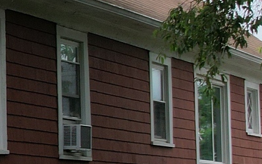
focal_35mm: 173
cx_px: -343
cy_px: 112
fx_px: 1236
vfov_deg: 7.6
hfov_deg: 10.6
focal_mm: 8.38
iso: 100
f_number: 2.8
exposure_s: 1/2500
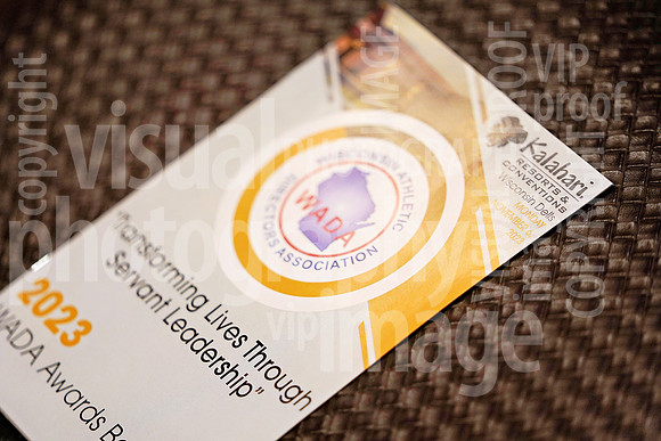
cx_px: 330
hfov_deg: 12.8
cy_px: 220
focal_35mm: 161
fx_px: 2957
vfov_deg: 8.5
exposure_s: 1/200
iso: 2000
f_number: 2.8
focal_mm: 161
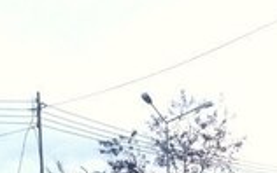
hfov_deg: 17.9
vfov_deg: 10.2
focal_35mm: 116
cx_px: 178
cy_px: 370
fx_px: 876
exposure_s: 1/60
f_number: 2.8
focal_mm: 3.85
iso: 100
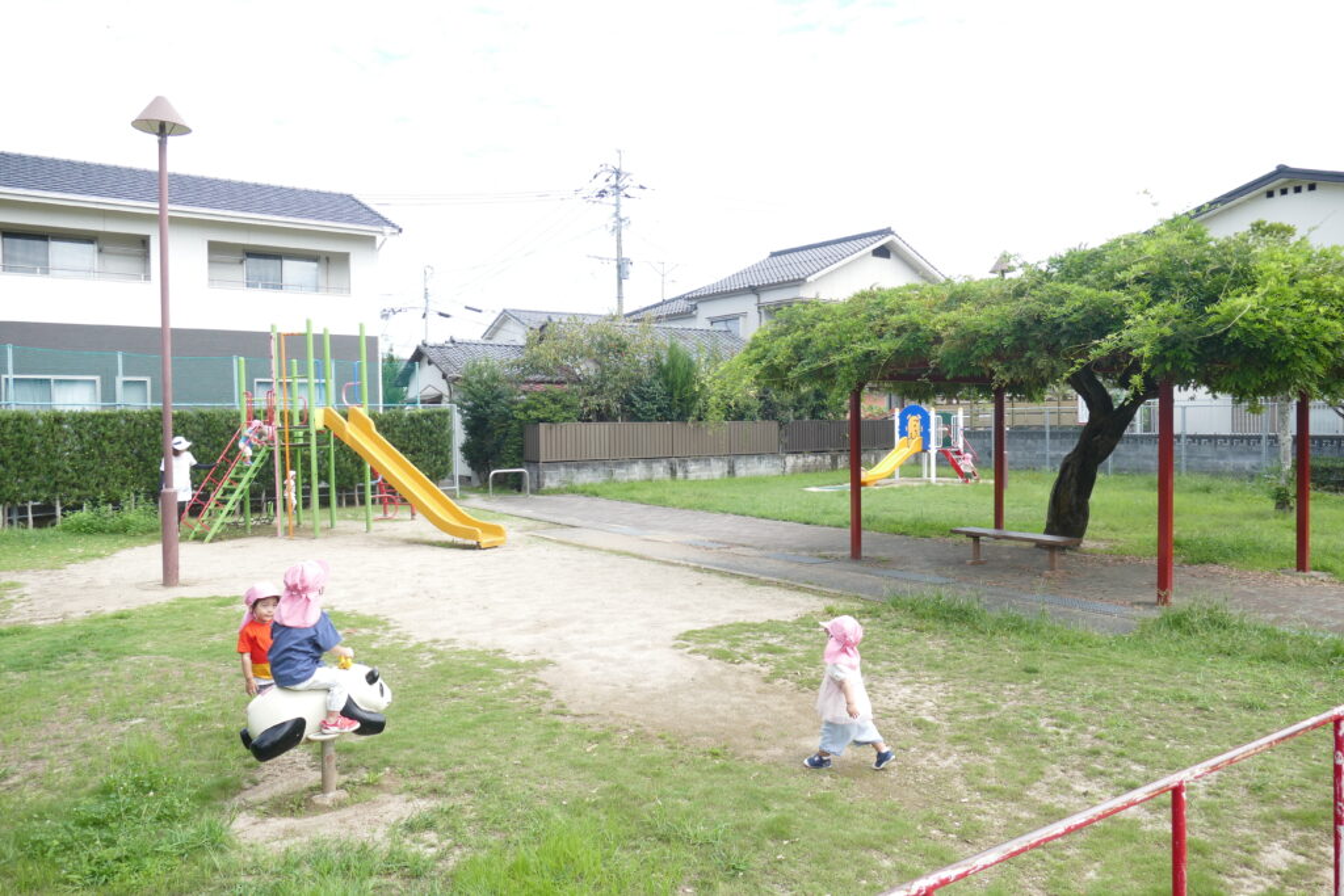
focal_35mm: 25
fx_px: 933
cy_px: 448
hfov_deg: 71.5
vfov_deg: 51.3
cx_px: 672
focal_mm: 9.12
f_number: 2.8
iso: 125
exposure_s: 1/640
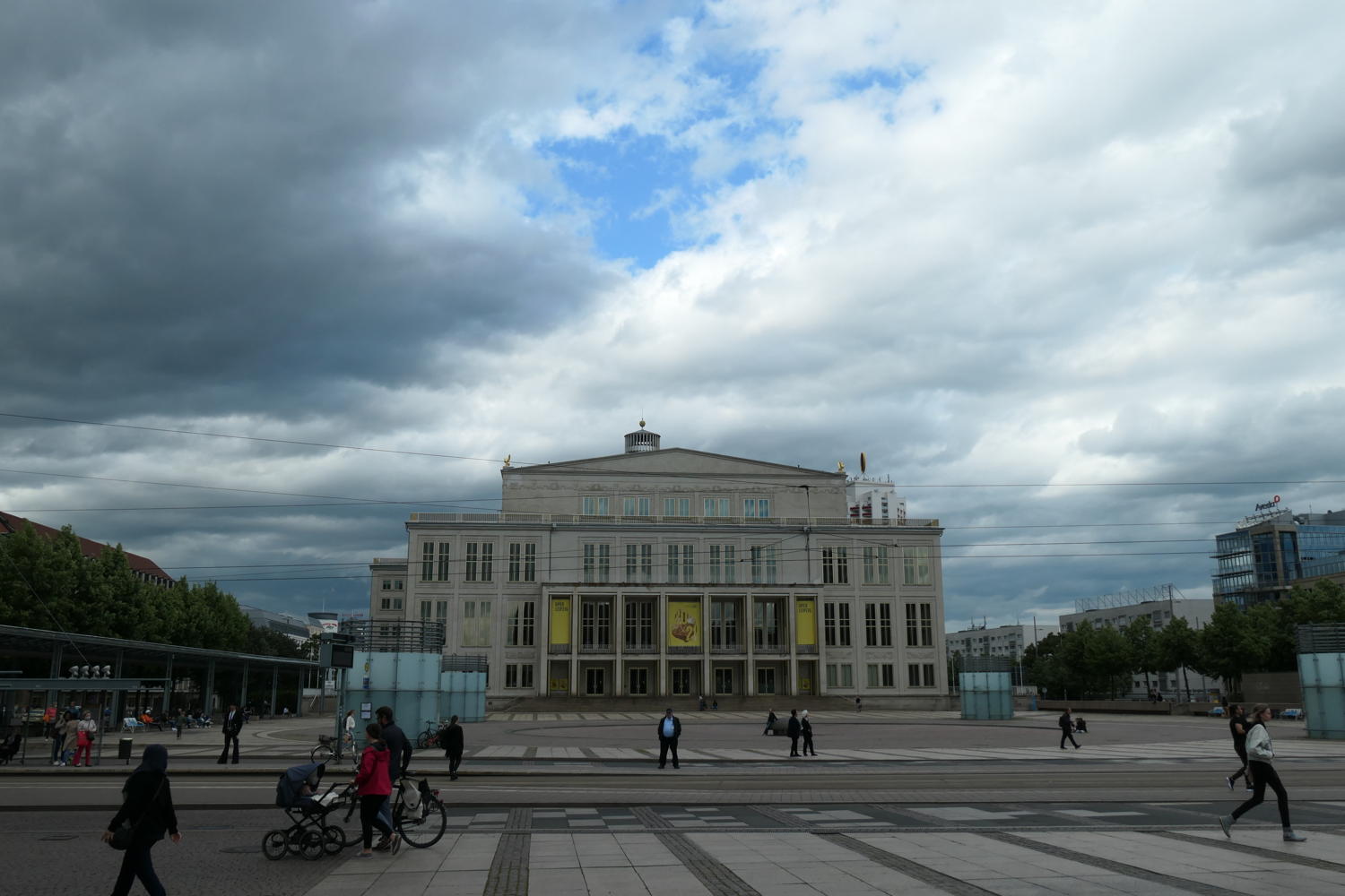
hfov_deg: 61.9
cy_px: 448
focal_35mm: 30
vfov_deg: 43.6
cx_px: 672
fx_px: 1121
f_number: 4.5
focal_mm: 10.9
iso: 200
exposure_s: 1/1000
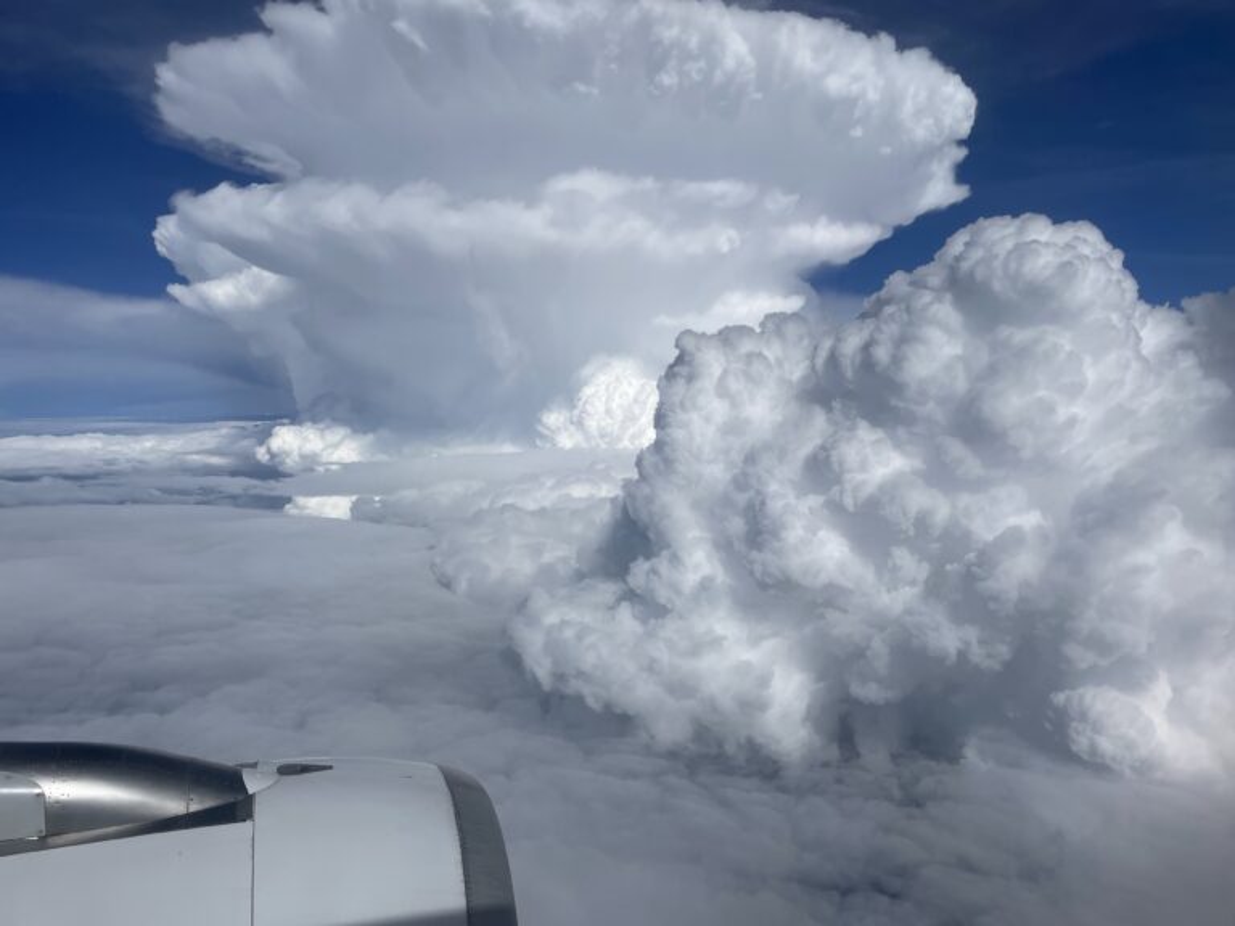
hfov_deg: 67.3
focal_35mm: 26
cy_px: 463
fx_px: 928
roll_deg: +0.2
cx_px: 618
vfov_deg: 53.1
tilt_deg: -3.7
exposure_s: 1/14925
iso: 32
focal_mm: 4.2
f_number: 1.6
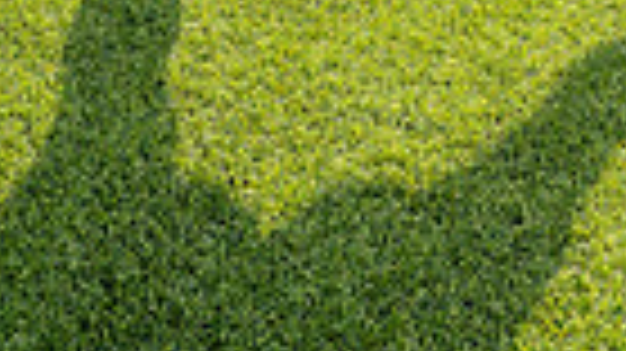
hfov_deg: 17.4
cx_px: 536
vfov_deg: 8.6
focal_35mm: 122
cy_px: -626
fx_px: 2024
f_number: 10
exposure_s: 1/250
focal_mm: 36
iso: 320
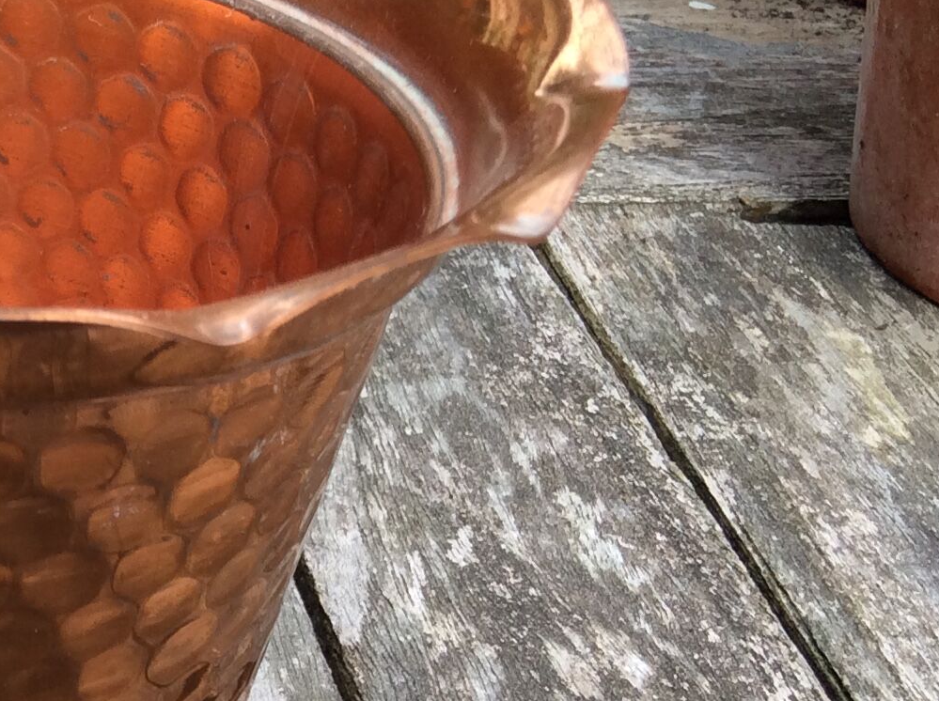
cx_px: -93
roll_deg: -0.3
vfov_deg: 17.7
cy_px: 500
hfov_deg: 22.3
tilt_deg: -37.6
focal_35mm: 83
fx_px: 2248
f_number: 2.4
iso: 32
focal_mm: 3.3
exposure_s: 1/134
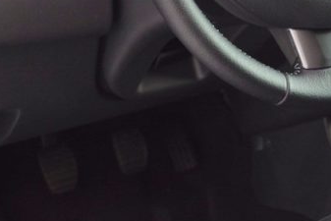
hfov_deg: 24.4
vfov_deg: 16.0
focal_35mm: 82
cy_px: -50
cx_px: 262
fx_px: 754
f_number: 3.5
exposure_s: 1/30
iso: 800
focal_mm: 18
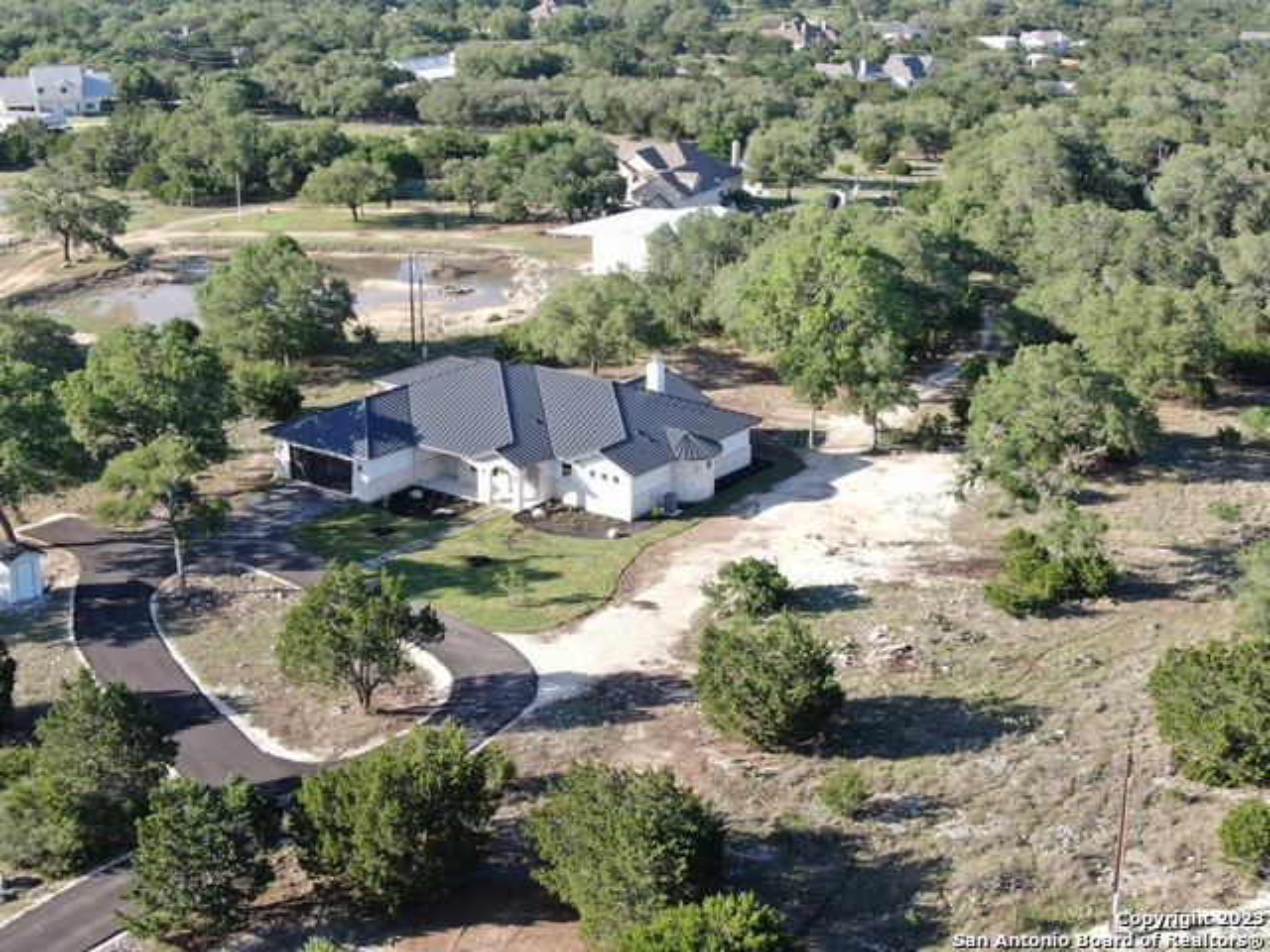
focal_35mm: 48
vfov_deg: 30.3
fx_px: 1761
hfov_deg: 39.7
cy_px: 476
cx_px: 635
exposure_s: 1/200
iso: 100
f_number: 3.8
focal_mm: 8.6
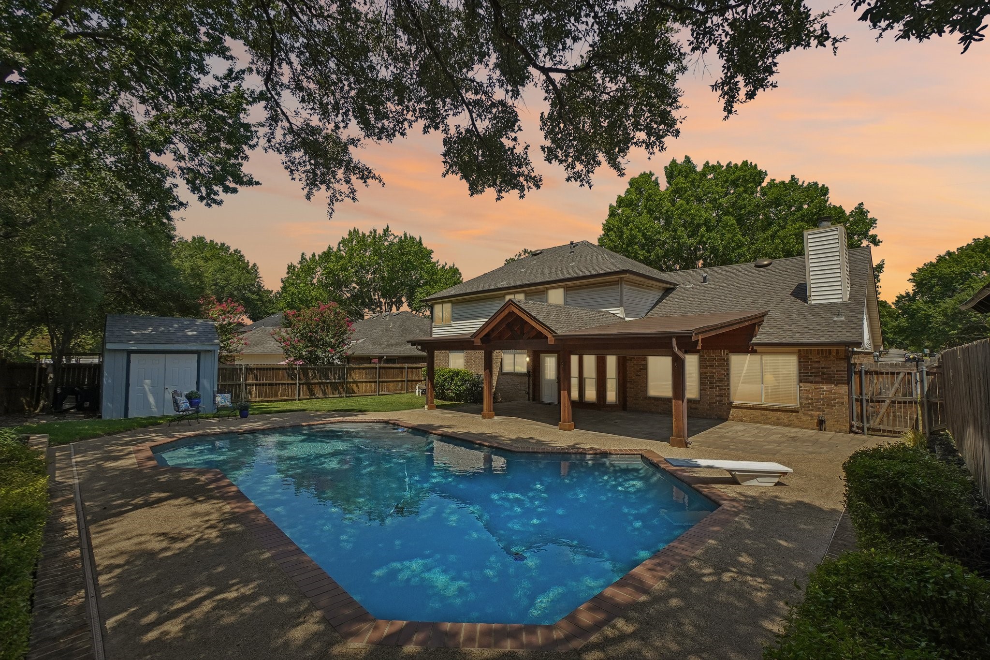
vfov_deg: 77.3
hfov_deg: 100.4
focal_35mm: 15
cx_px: 495
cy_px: 330
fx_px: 412
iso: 400
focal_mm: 10
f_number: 8
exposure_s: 1/640
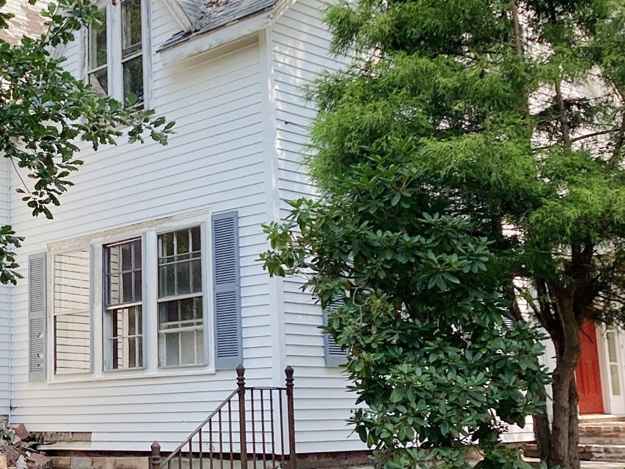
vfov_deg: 26.6
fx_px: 993
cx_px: 114
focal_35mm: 55
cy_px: 224
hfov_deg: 33.8
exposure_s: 1/413
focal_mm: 3.3
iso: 25
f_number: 2.4
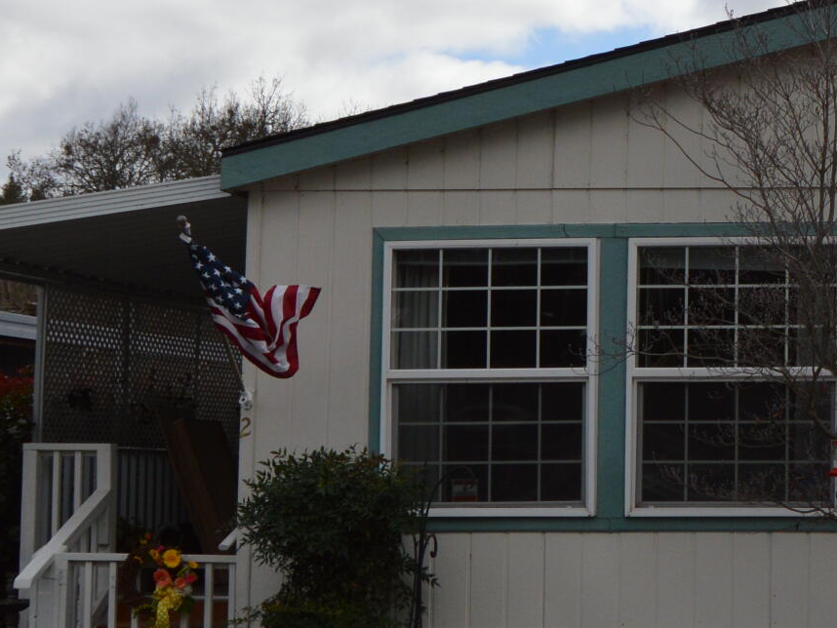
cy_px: 181
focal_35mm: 96
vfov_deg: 15.4
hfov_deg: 19.2
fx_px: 2314
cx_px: 1030
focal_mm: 19
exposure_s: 1/2000
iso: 320
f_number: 7.1
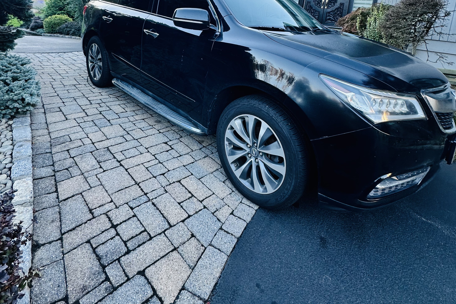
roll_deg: -8.6
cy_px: 56
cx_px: 233
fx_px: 253
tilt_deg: -6.5
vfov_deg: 56.9
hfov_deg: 84.0
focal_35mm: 20
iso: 80
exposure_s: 1/99
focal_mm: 2.22
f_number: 2.2
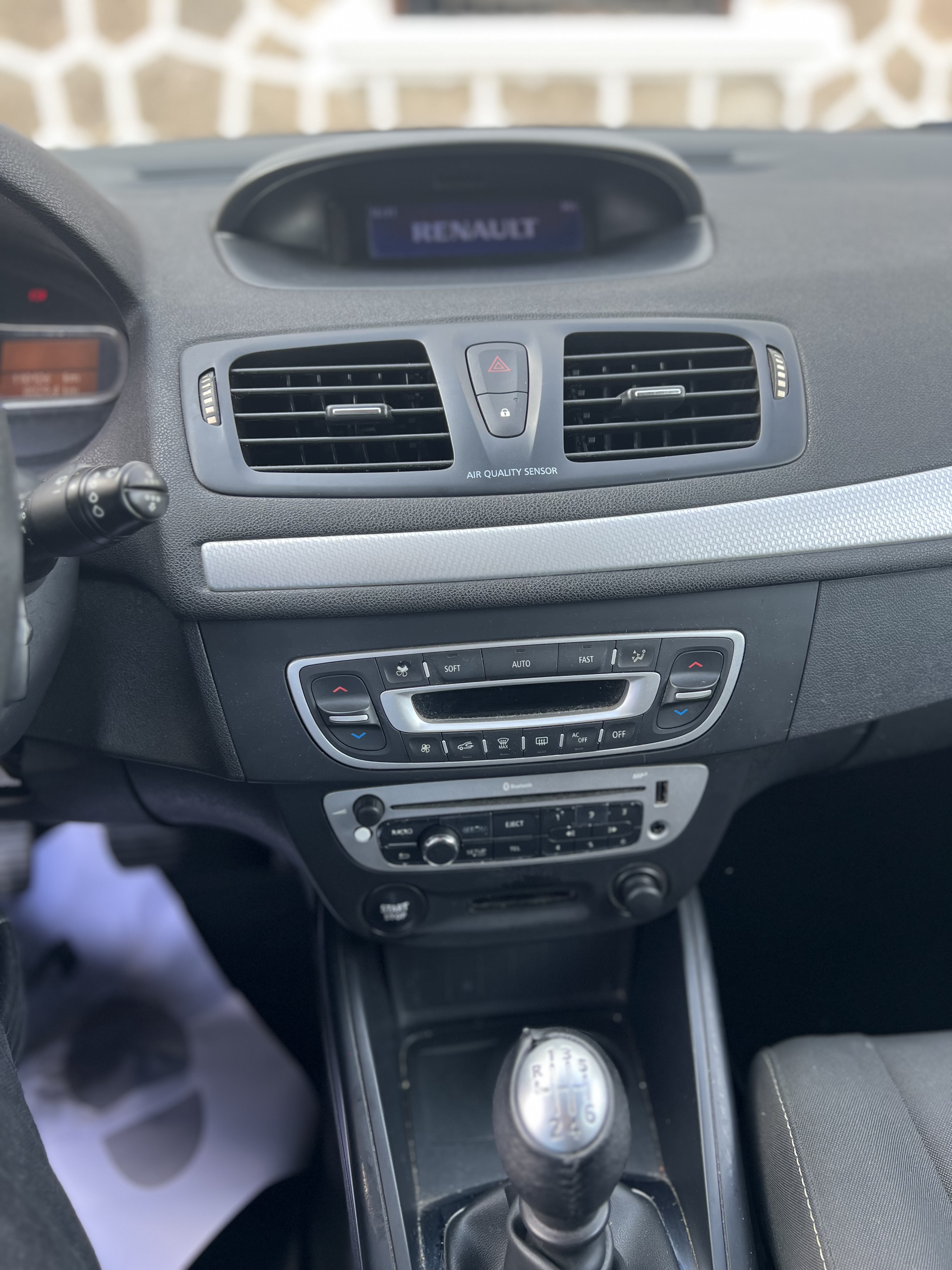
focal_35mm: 26
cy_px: 635
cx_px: 476
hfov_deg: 53.1
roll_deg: +2.2
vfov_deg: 67.3
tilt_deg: -22.8
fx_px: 953
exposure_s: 1/121
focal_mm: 5.7
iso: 80
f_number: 1.5
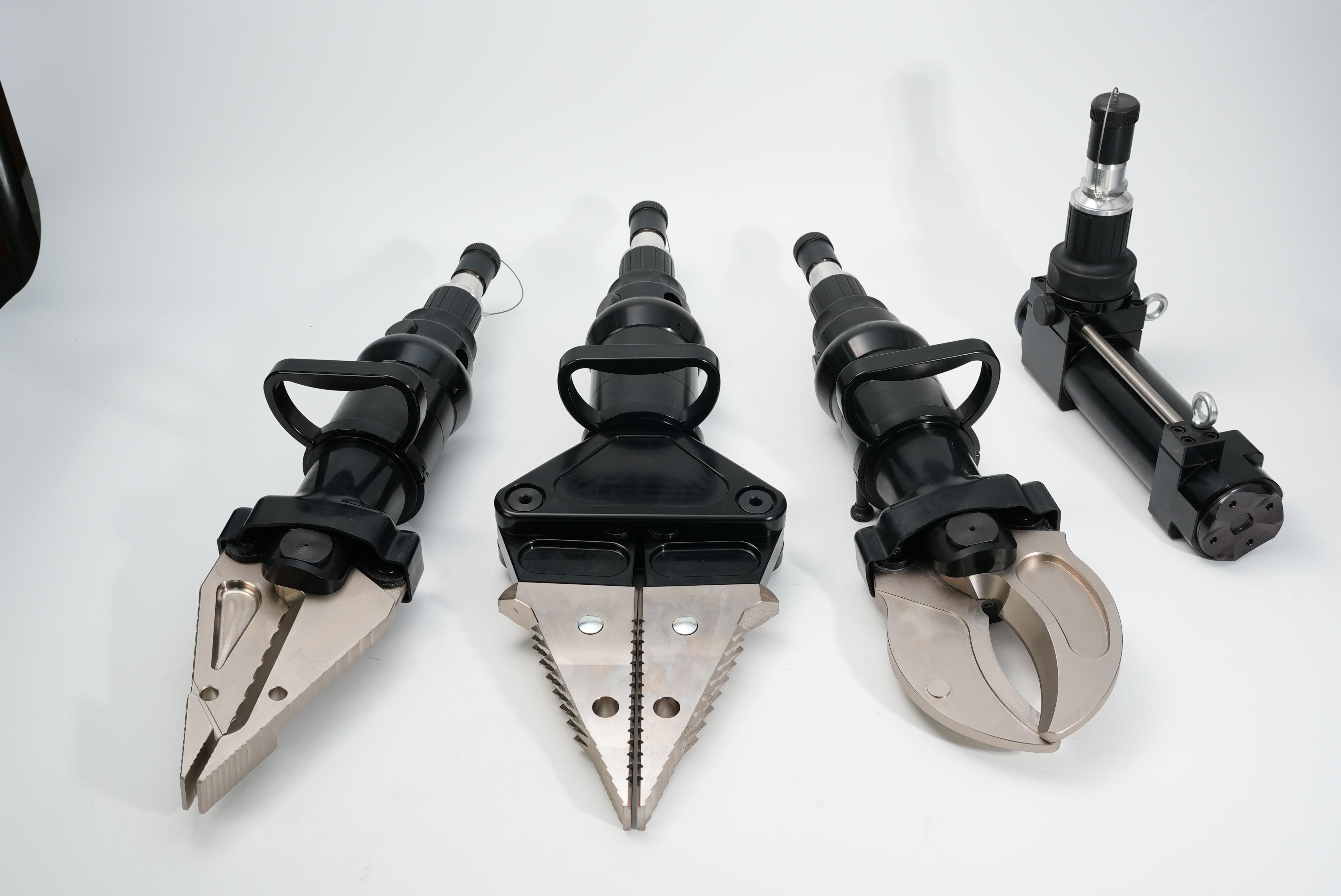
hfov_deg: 47.3
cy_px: 448
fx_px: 1532
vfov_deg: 32.6
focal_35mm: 41
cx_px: 670
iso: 500
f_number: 11
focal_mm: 41.1
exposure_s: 1/100
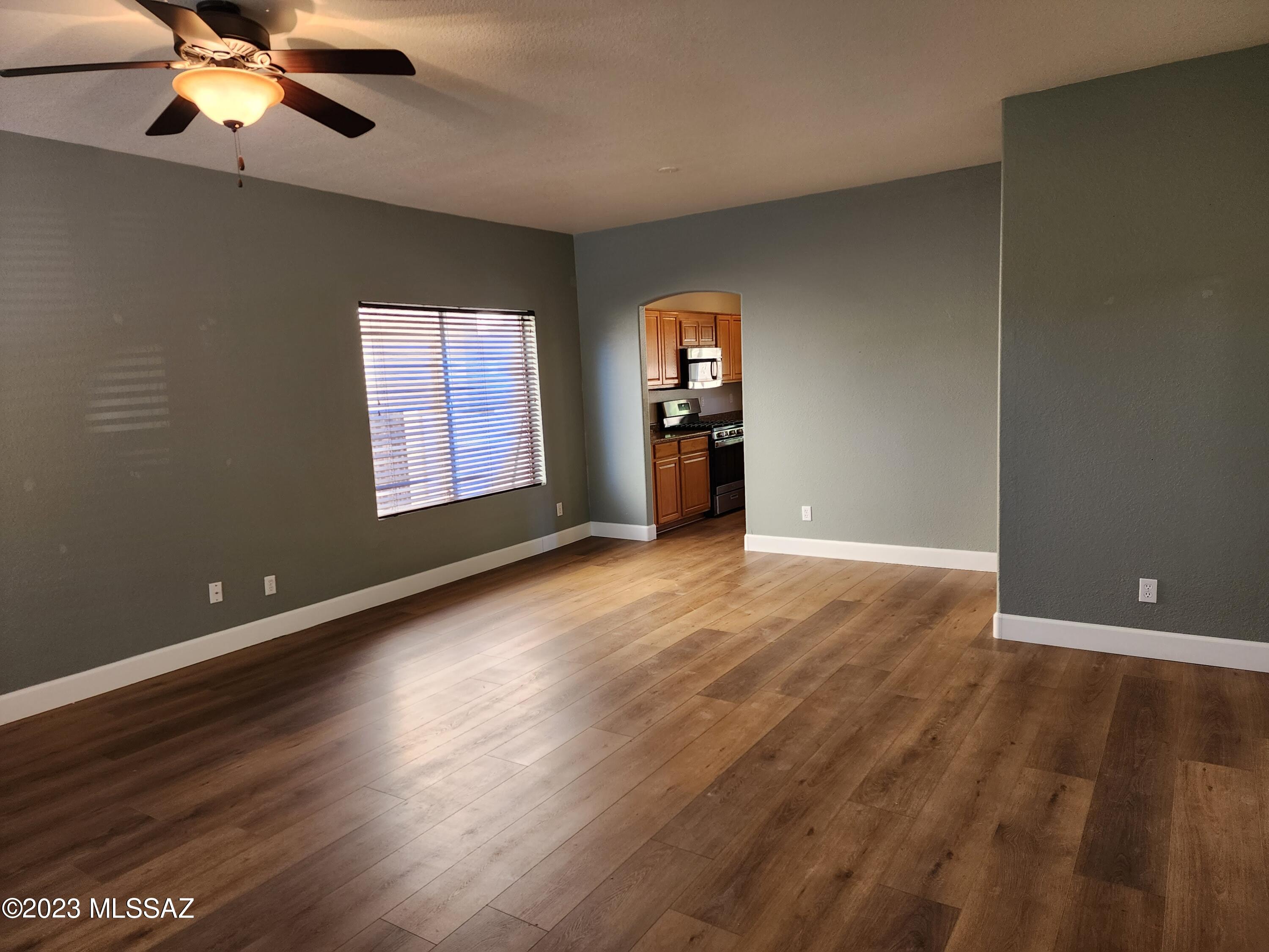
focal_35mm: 23
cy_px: 476
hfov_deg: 73.9
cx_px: 634
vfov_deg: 58.9
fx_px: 843
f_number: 1.8
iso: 125
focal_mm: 6.4
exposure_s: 1/120
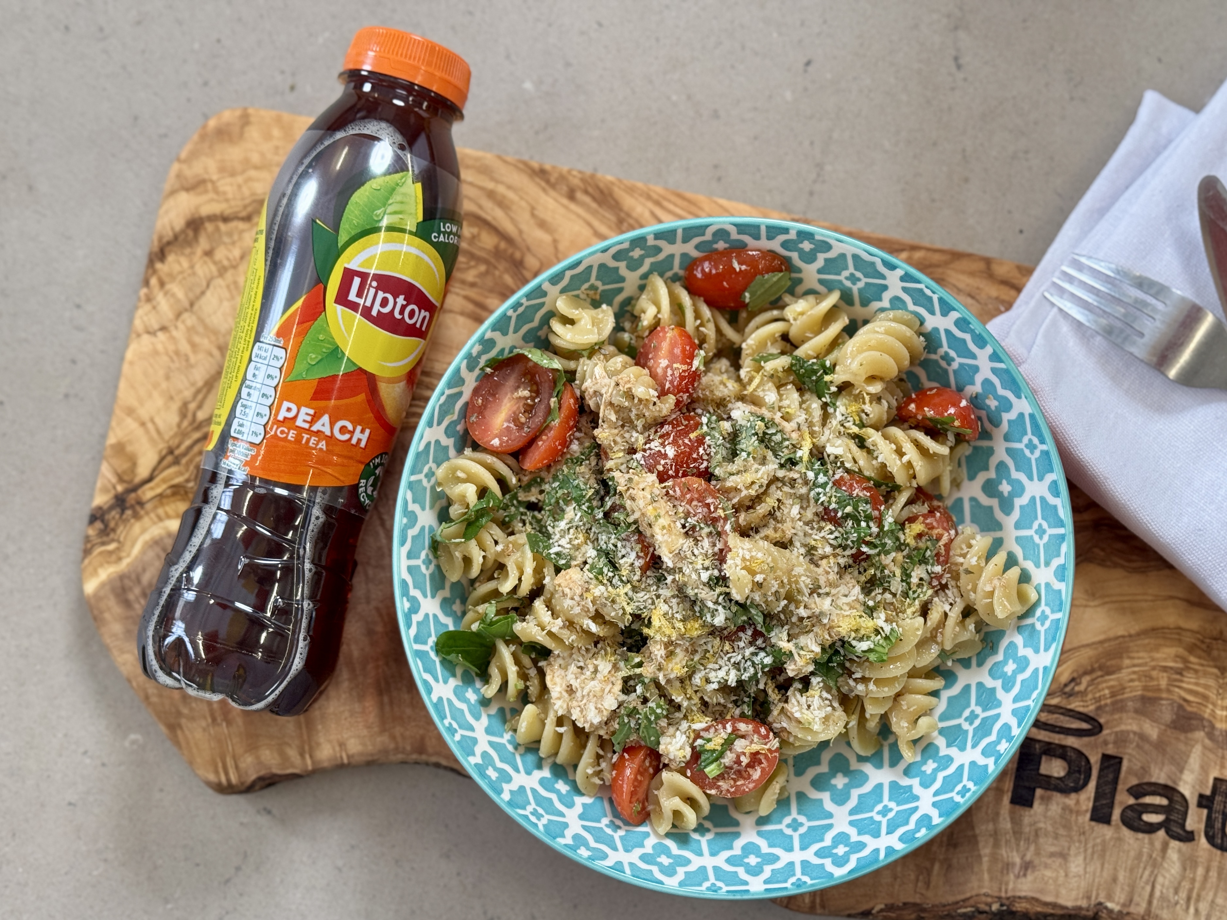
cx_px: 614
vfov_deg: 30.3
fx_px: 1701
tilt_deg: -86.6
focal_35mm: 48
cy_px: 460
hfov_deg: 39.7
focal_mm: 6.76
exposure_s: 1/100
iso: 80
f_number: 1.78
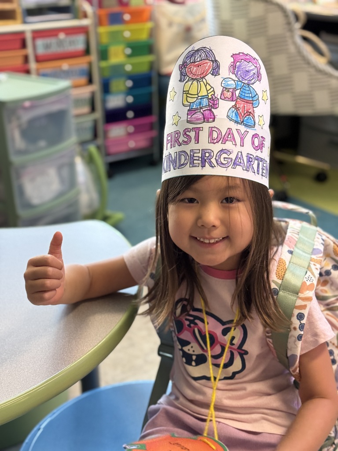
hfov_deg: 30.3
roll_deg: +1.5
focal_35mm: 48
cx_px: 169
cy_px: 226
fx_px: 625
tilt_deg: -22.6
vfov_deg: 39.7
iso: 400
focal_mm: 6.76
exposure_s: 1/40
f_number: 1.78
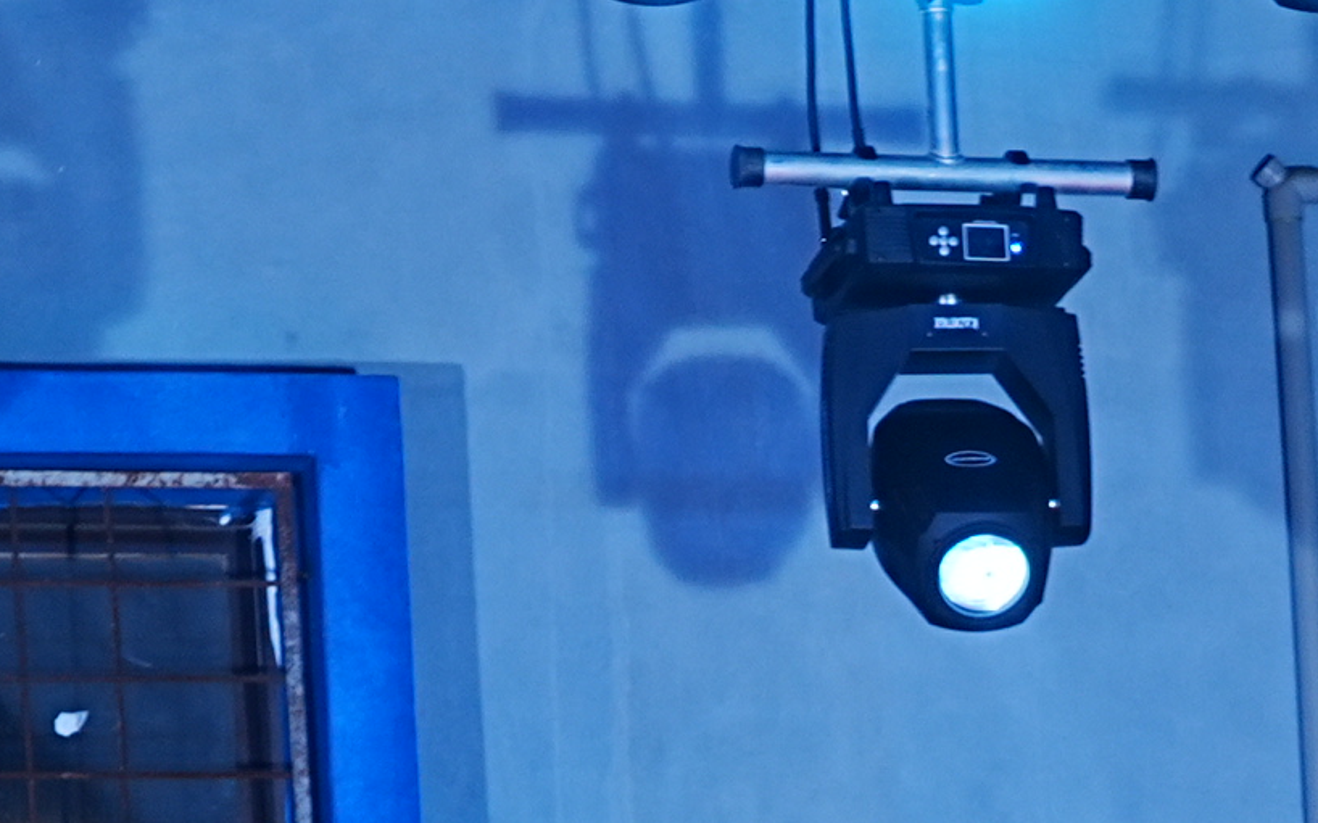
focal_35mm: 247
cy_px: 2113
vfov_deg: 5.1
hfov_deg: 8.5
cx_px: 955
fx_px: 8871
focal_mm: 43
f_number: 5.6
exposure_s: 1/125
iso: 200
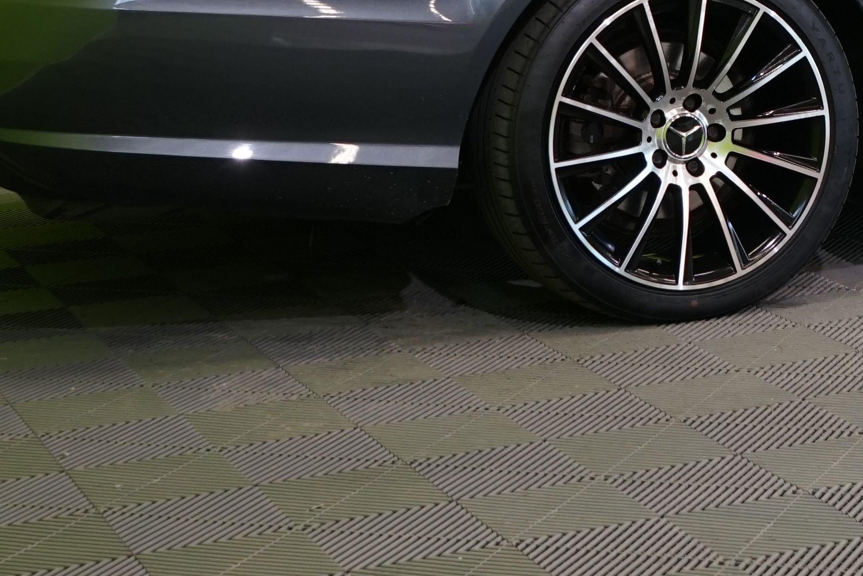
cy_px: -83
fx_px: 2541
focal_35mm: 106
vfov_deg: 12.7
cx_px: 941
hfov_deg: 18.6
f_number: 6.3
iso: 640
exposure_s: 1/30
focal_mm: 32
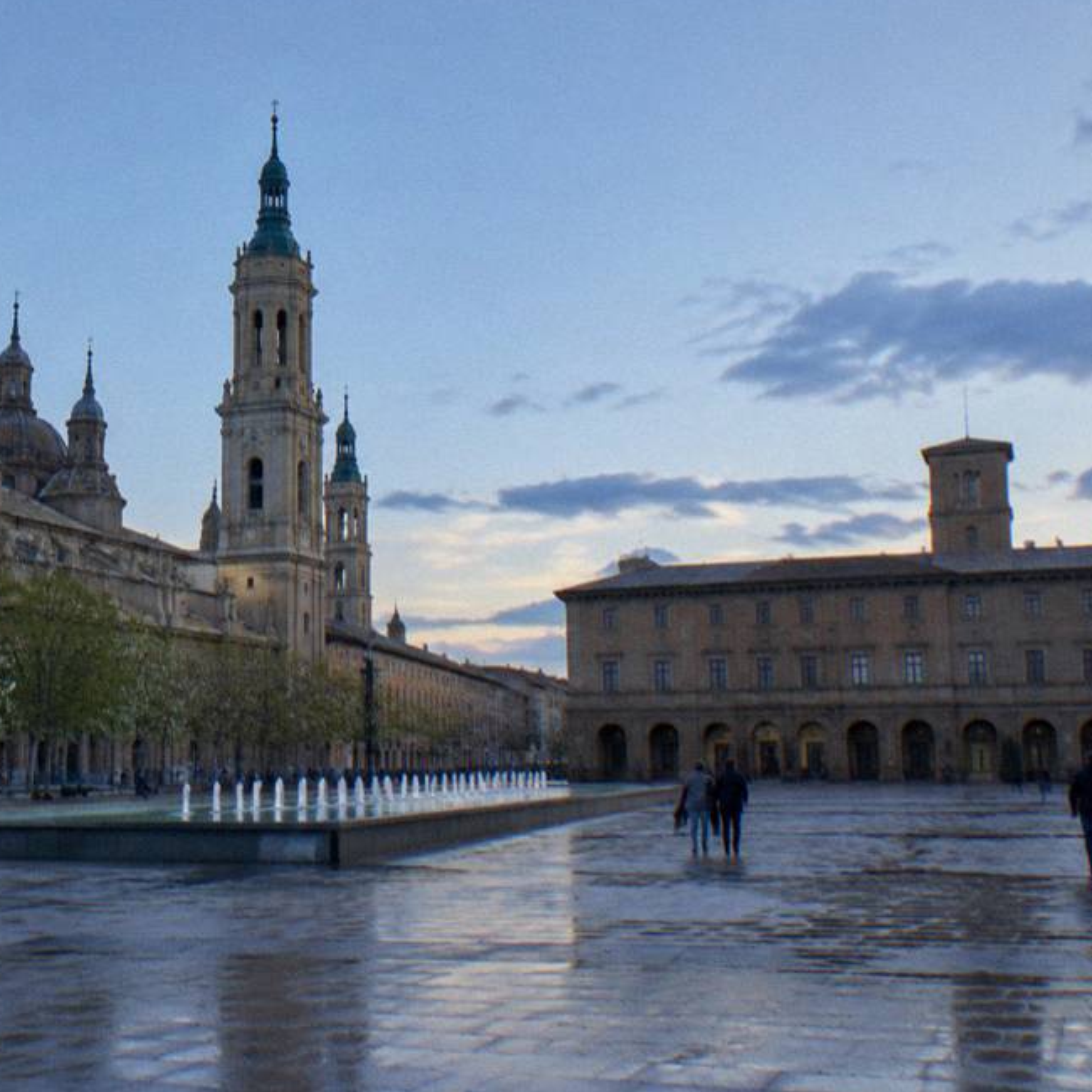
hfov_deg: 26.8
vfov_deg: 26.9
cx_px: 412
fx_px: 2284
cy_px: 538
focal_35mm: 64
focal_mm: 49
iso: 400
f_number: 5.6
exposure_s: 1/640
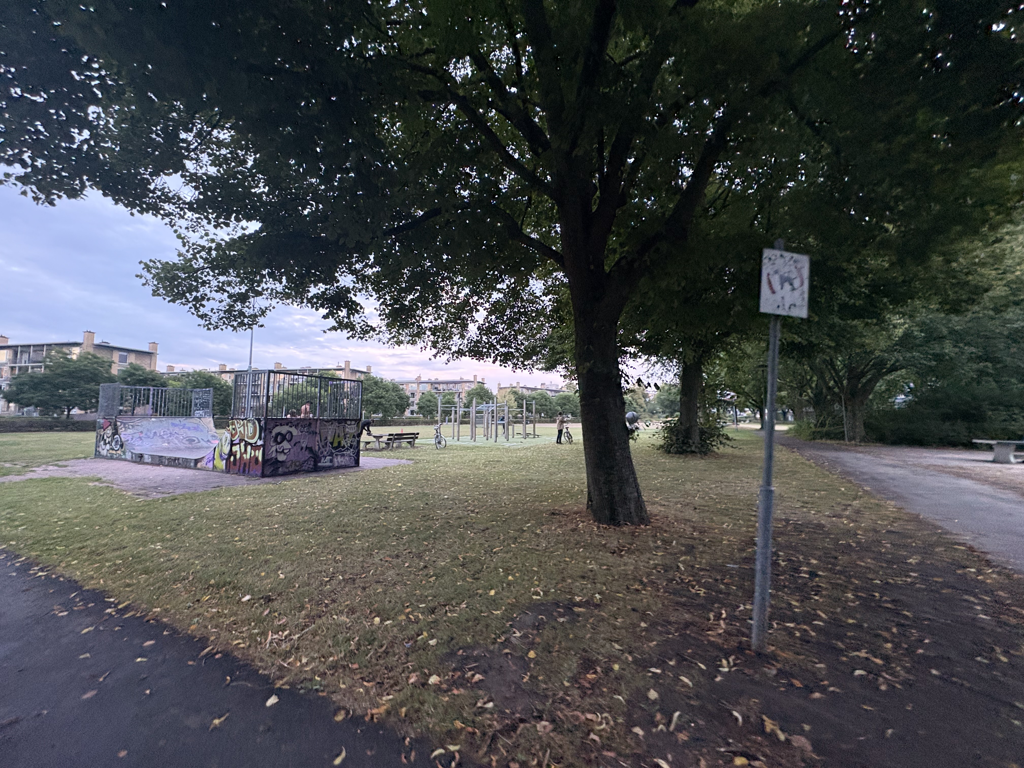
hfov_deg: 102.1
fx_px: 414
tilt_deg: +7.6
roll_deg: +1.2
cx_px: 512
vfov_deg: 85.7
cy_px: 384
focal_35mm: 14
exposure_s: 1/60
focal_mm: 2.22
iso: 500
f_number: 2.2
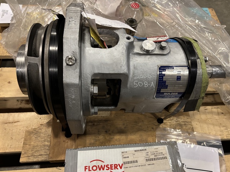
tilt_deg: -58.7
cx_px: 116
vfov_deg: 48.2
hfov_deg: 61.6
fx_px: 193
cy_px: 92
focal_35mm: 29
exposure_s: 1/60
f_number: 1.6
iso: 320
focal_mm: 5.96
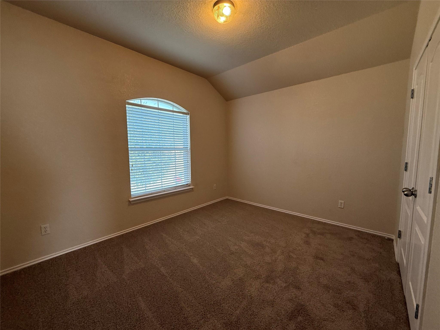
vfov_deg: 85.7
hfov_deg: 102.1
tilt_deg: -5.1
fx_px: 178
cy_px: 165
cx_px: 220
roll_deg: +0.4
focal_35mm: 14
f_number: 2.2
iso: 160
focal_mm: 2.22
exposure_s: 1/120
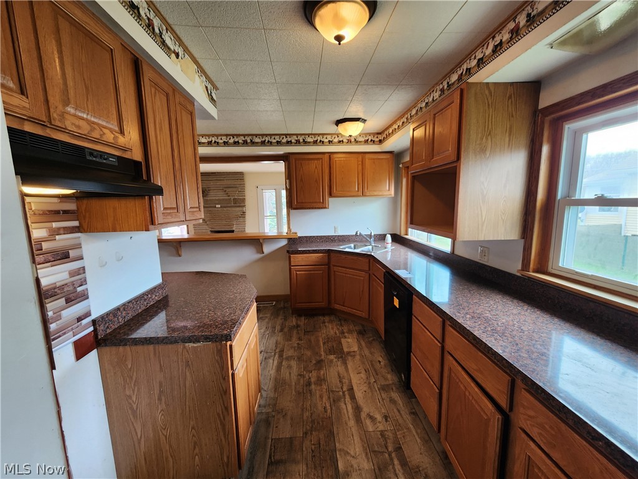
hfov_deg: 106.2
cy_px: 240
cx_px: 319
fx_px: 240
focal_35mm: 13
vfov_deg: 89.9
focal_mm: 2.2
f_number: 2.2
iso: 200
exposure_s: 1/60
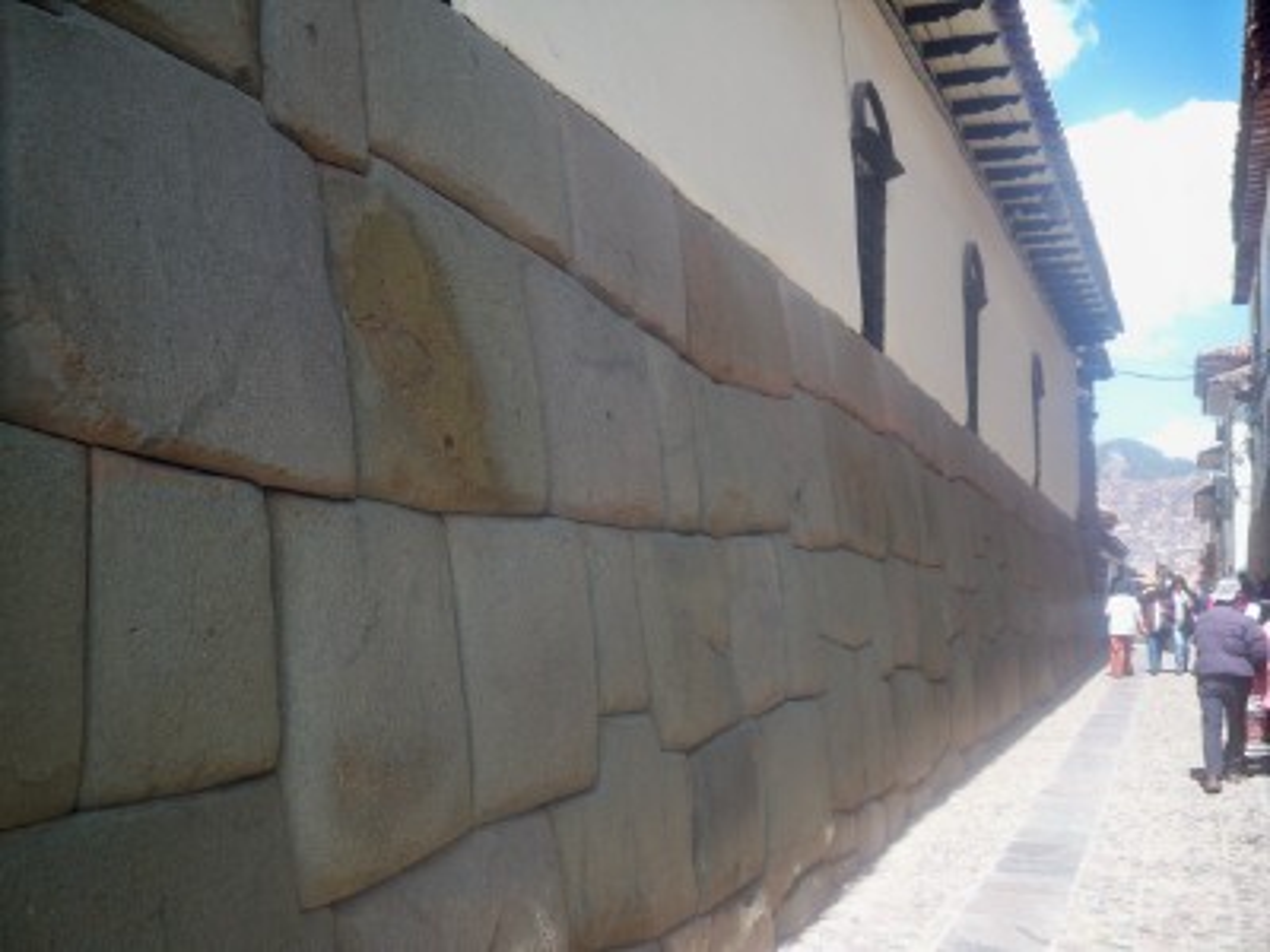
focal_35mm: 35
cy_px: 476
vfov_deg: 40.7
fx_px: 1284
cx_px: 635
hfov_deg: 52.6
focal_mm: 6.3
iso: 64
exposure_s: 1/160
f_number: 3.1
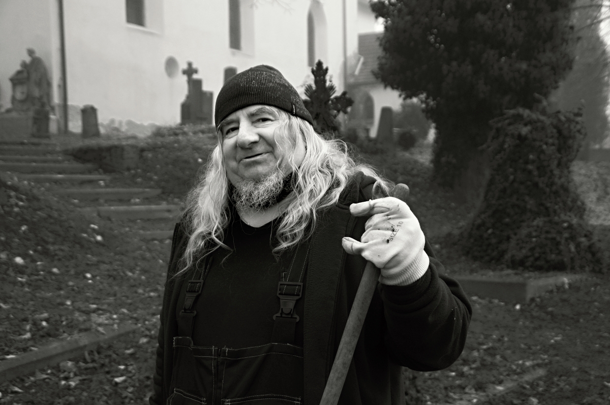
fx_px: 829
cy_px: 202
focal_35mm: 49
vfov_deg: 27.5
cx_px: 305
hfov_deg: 40.4
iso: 200
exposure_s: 1/200
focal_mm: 33
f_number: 4.5
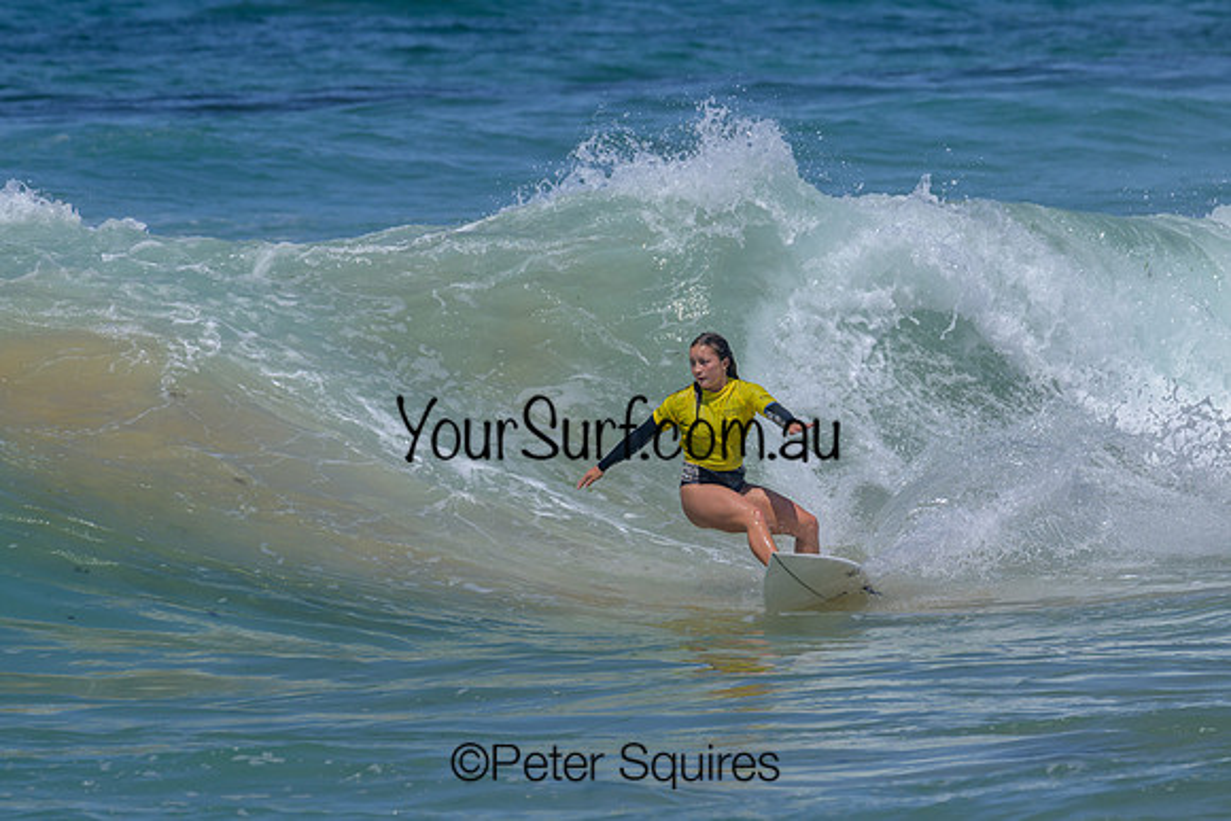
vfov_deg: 2.6
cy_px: 410
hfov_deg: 3.9
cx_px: 616
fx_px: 18126
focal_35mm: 530
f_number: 11
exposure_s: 1/2000
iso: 560
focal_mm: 530
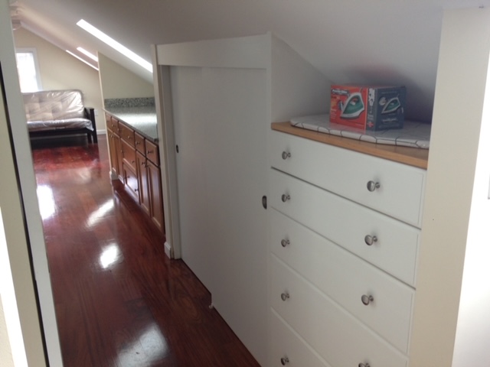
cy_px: 184
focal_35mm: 33
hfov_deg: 55.4
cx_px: 245
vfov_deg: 42.9
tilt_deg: -14.4
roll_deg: +2.4
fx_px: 467
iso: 64
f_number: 2.4
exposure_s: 1/20
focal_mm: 4.12
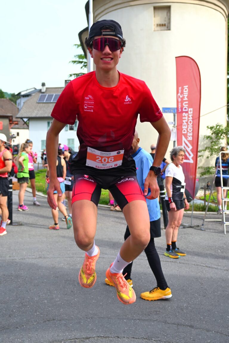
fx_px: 401
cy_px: 172
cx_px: 114
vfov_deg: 46.4
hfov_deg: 31.9
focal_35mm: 42
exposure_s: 1/320
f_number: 4
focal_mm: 28
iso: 100
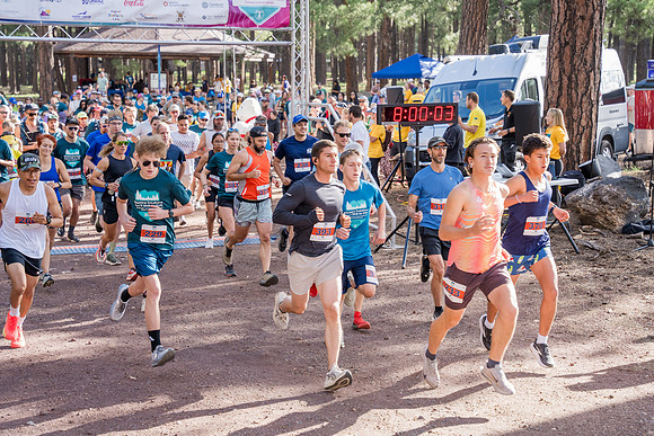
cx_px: 327
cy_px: 218
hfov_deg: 28.8
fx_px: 1272
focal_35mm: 70
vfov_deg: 19.5
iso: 800
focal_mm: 70
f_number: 5
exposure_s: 1/400
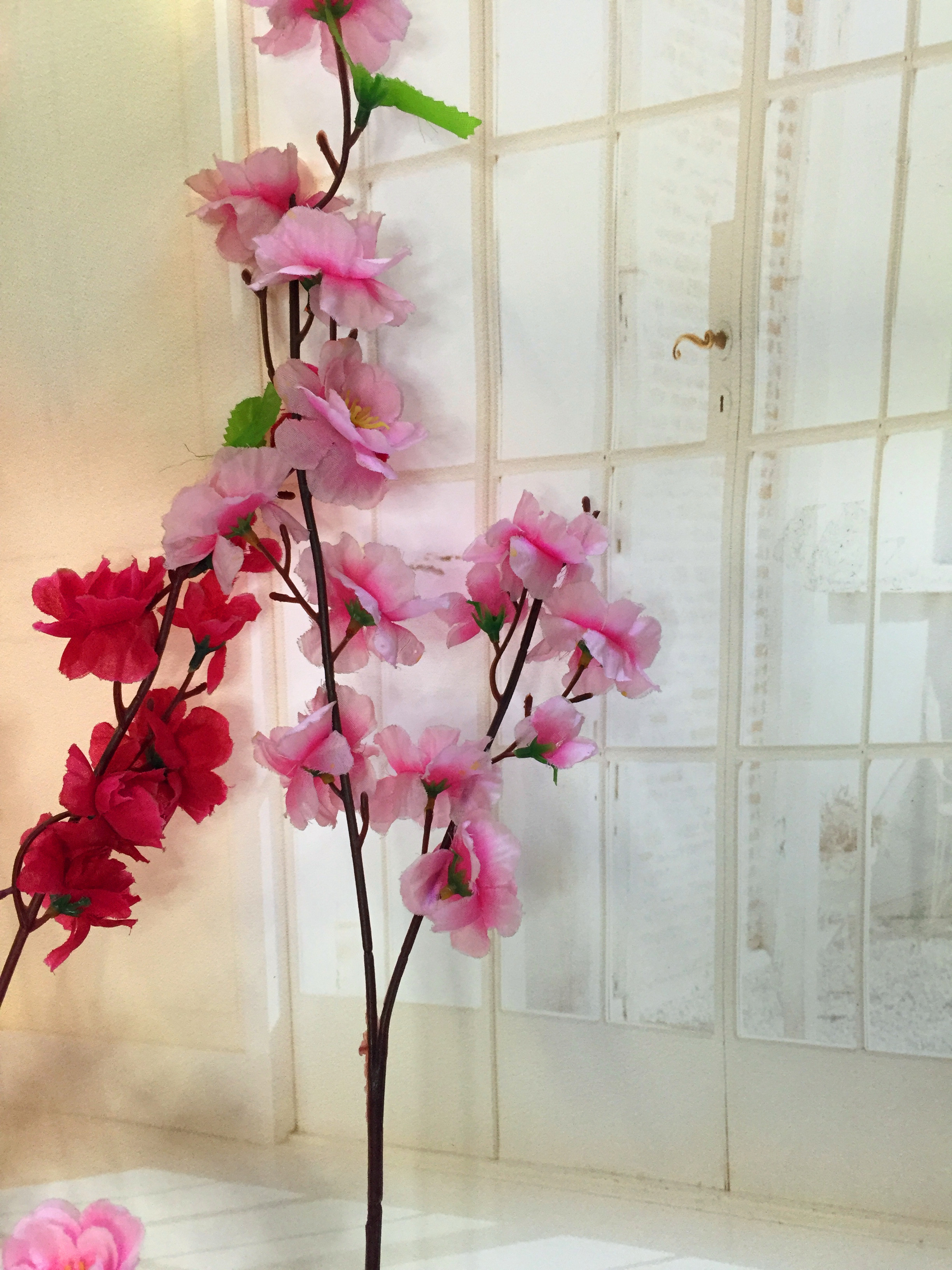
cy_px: 635
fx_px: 1063
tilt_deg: -22.9
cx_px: 476
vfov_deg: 61.7
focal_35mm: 29
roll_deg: -0.4
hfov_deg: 48.2
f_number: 2.2
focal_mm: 4.15
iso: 80
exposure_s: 1/33
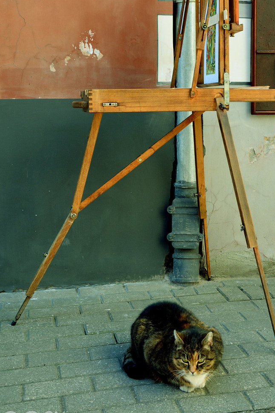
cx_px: 186
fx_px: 594
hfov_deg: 25.9
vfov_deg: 37.9
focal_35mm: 52
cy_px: 137
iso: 400
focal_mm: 21
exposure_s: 1/60
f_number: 10
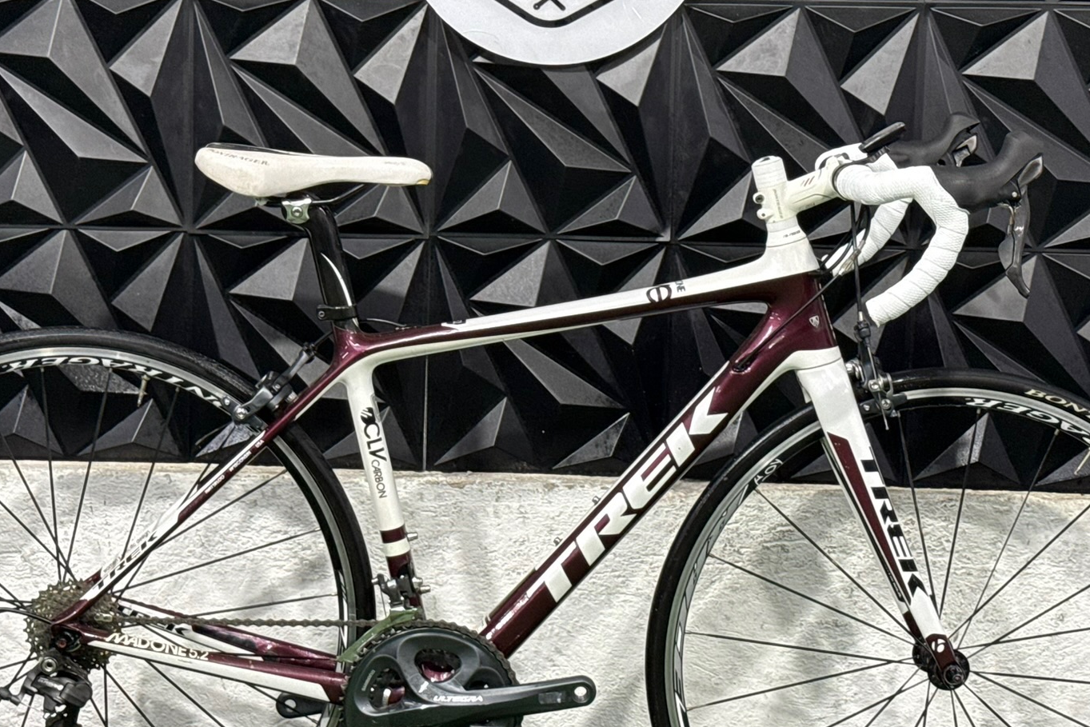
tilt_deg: -6.3
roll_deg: -1.6
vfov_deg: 18.2
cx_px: 495
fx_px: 2271
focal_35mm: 75
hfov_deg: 27.0
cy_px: 339
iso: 160
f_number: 1.78
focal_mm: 6.76
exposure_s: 1/60
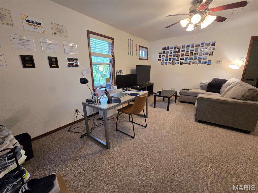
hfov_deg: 106.2
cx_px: 129
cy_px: 96
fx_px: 97
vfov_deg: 89.9
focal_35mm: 13
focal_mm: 2.2
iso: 320
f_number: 2.2
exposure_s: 1/60
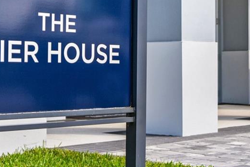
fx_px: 743
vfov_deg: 12.8
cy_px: 36
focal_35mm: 107
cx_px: 185
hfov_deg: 19.0
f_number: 2.8
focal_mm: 35
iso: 400
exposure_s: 1/3200
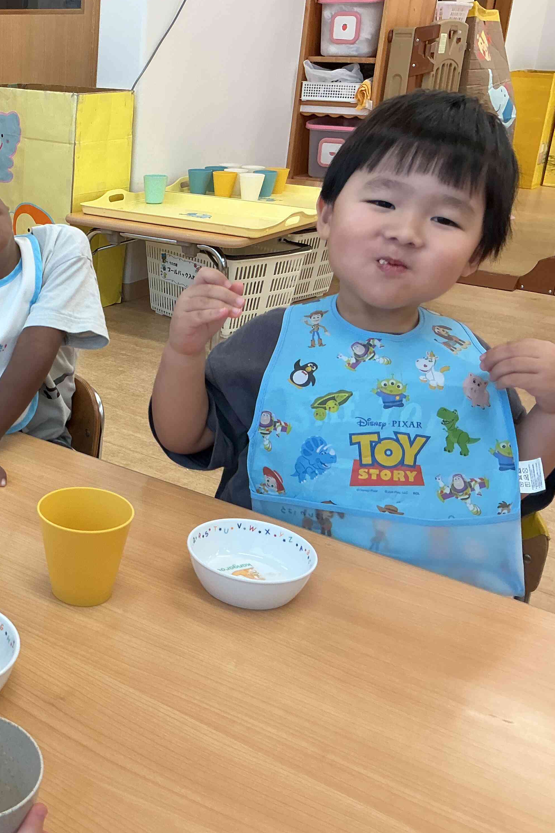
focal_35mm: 41
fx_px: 948
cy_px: 422
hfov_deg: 30.3
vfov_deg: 47.4
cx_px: -6
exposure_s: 1/120
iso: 64
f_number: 1.8
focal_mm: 3
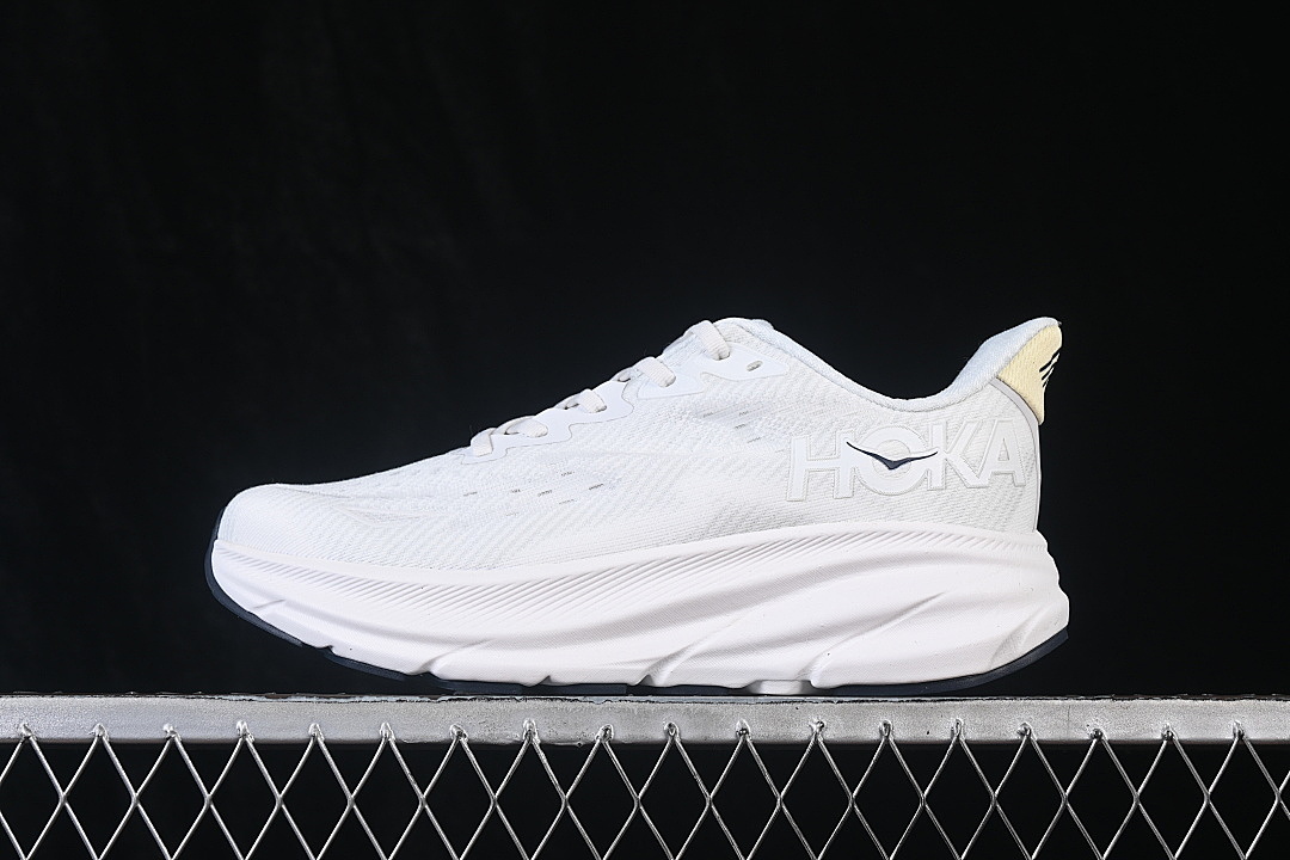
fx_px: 2687
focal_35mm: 75
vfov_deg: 18.2
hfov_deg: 27.0
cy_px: 430
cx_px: 645
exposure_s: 1/100
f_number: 8
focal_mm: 50
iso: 160
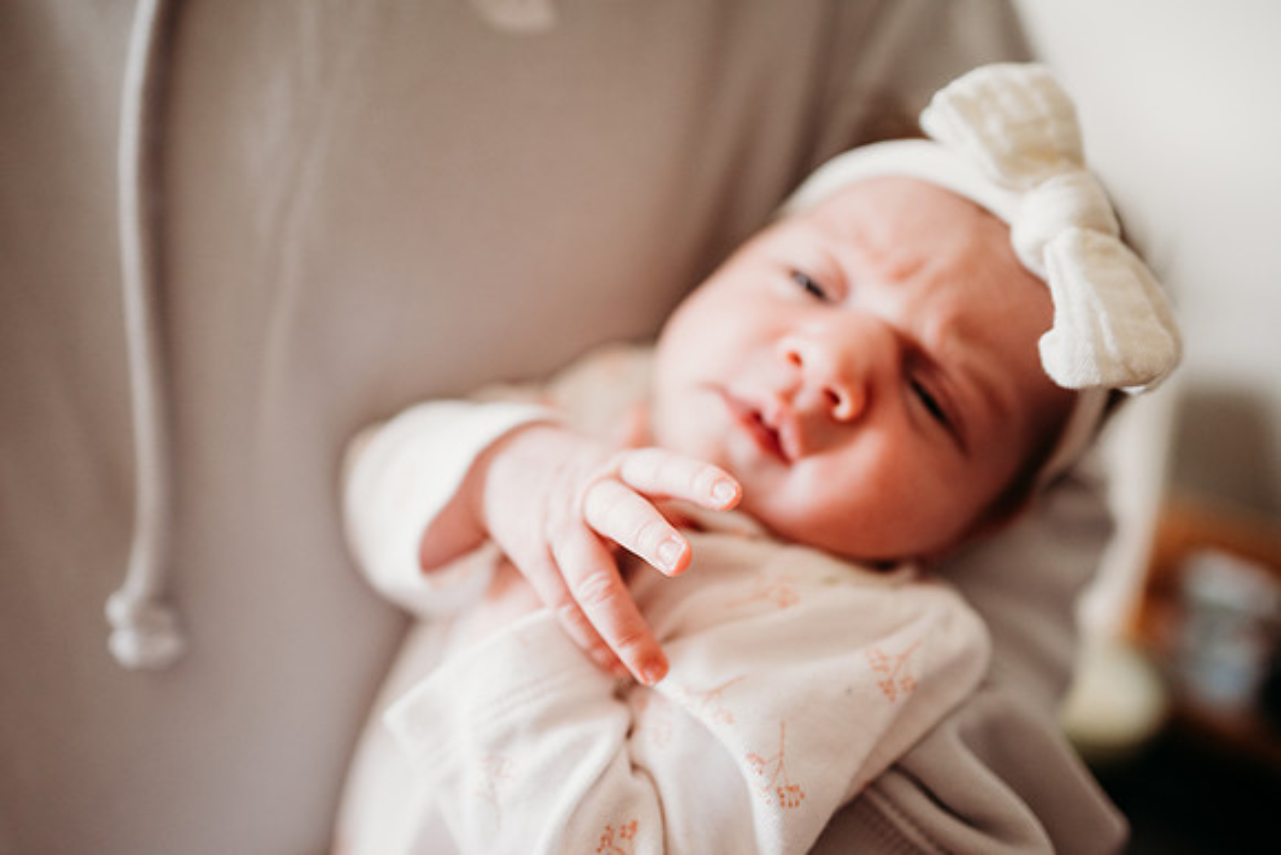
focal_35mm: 24
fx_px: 854
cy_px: 428
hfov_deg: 73.7
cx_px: 640
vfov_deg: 53.2
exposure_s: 1/500
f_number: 1.8
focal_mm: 24
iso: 640
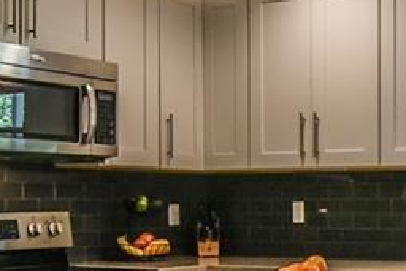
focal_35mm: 72
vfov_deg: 18.8
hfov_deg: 24.1
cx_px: 547
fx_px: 812
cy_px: 204
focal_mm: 18
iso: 4000
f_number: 13
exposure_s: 1/160
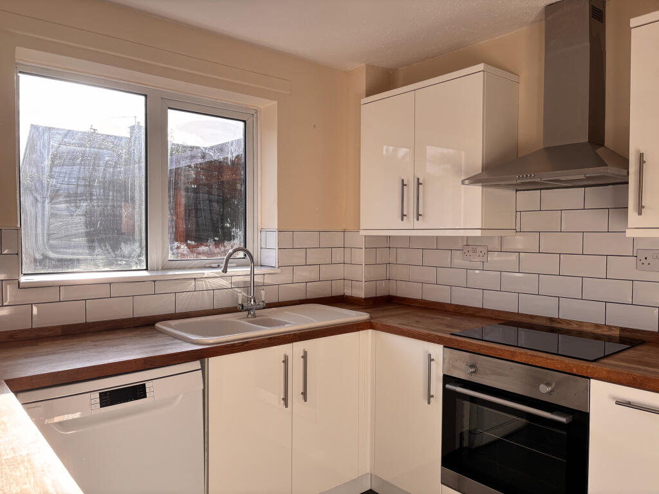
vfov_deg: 53.1
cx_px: 330
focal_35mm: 26
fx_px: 495
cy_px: 247
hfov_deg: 67.3
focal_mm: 5.96
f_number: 1.6
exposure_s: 1/539
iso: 50
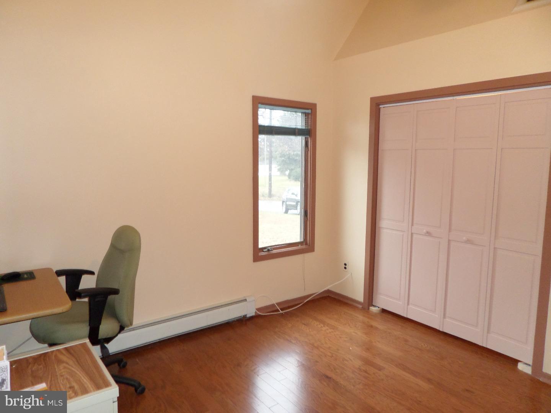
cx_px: 276
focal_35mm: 24
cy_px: 206
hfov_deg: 71.6
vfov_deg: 56.8
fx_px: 382
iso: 200
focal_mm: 4.3
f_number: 3.1
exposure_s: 1/20
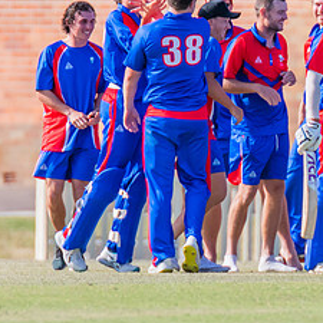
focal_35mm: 1782
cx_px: 355
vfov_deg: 1.0
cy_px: 168
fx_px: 18812
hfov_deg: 1.0
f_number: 6.3
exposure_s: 1/2000
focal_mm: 600
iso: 640
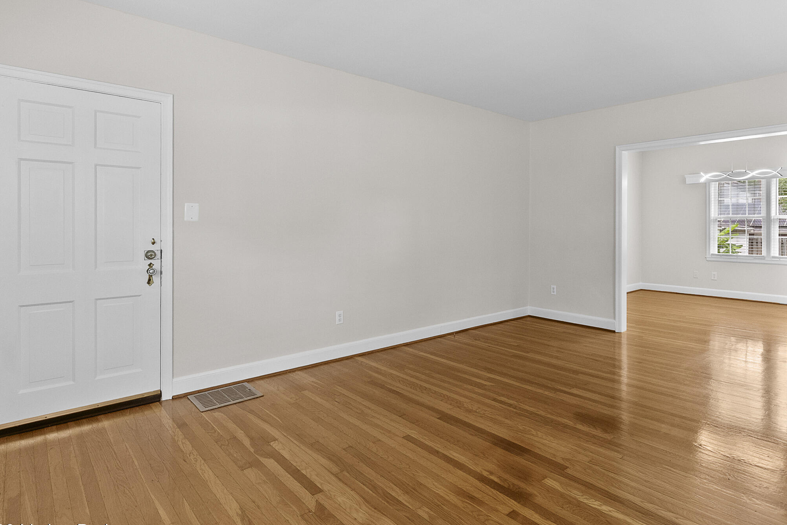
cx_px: 451
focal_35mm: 20
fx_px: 437
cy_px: 233
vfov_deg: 61.8
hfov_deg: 83.4
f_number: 13
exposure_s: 1/5
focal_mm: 16
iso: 2500
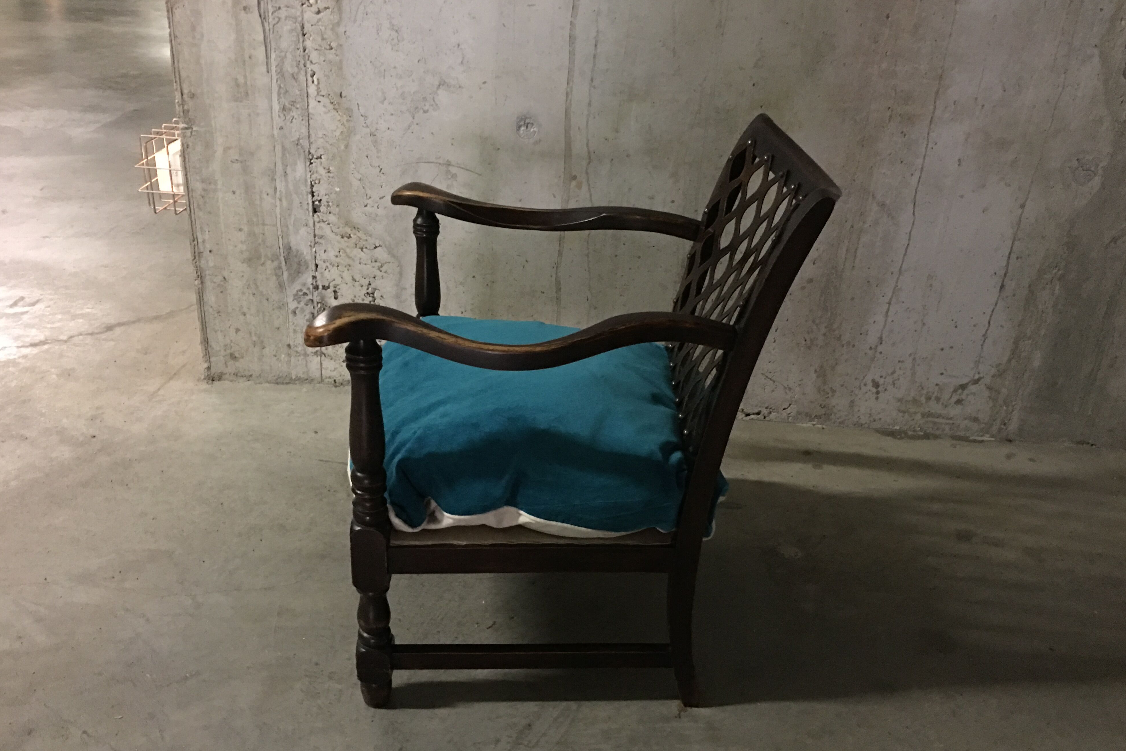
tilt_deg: -27.8
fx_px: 969
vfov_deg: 42.3
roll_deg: -6.1
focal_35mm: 31
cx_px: 576
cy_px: 418
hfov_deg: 60.3
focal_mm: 4.15
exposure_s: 1/4
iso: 160
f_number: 2.2
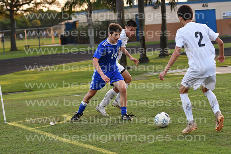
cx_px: 116
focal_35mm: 117
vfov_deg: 11.7
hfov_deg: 17.5
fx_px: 751
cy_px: 77
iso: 800
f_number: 3.2
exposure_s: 1/1000
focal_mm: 78
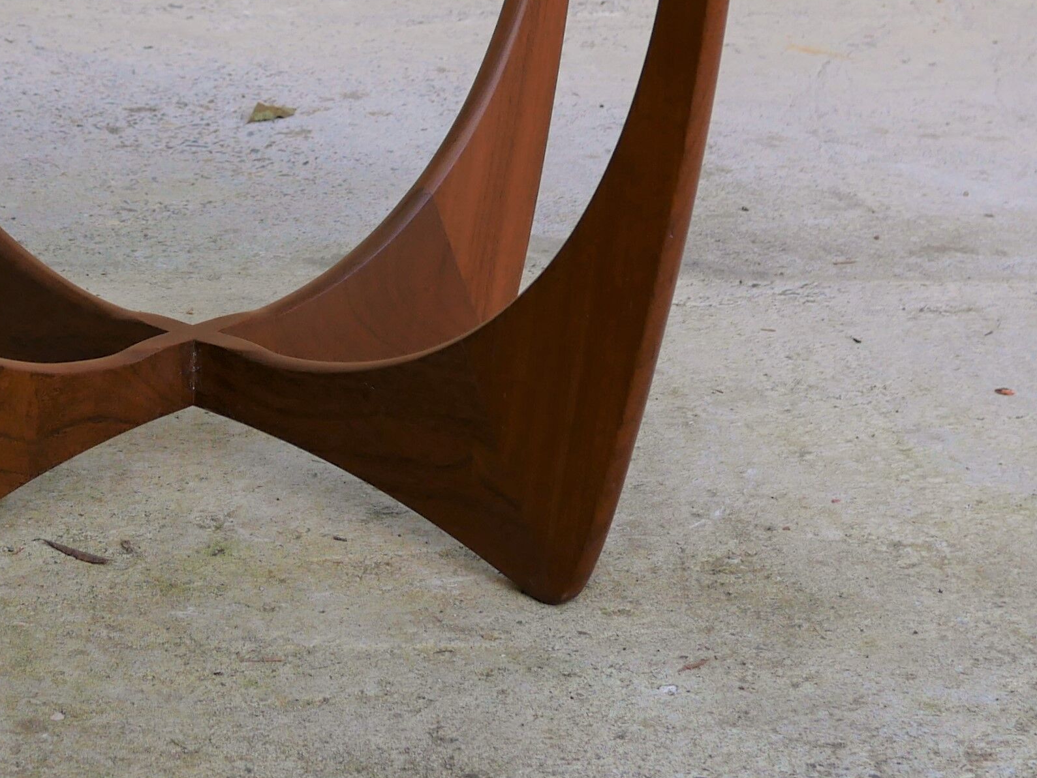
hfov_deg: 17.2
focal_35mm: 113
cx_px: 175
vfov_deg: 12.8
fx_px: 3386
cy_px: -162
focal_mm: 20
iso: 200
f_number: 3.5
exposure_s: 1/400
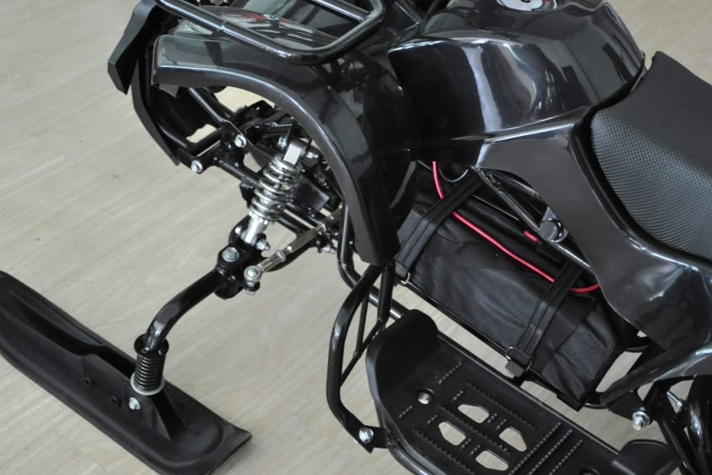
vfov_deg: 26.5
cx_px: 351
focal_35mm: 51
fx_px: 1009
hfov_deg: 38.9
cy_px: 266
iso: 800
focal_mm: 28
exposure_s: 1/8
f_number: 4
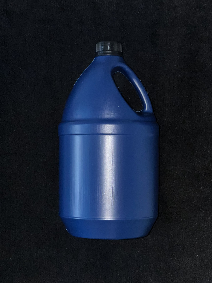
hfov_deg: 19.1
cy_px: 142
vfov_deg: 25.3
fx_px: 629
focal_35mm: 77
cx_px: 106
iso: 400
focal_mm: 9
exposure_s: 1/30
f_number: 2.8
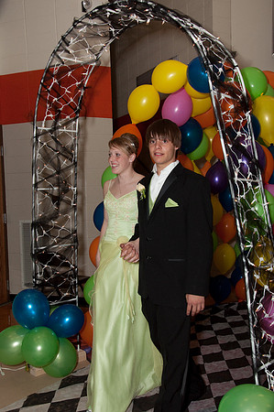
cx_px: 137
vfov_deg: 49.6
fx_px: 446
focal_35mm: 39
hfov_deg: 34.1
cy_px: 206
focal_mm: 26
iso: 400
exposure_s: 1/180
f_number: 8
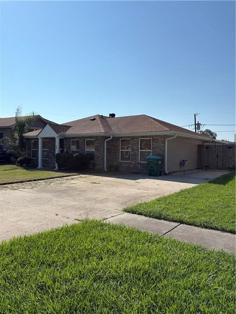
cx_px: 118
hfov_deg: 53.0
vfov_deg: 67.3
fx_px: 236
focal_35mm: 26
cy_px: 157
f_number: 1.6
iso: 50
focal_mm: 5.96
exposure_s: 1/6993
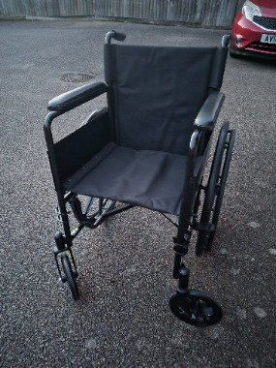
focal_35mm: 23
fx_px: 245
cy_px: 184
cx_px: 138
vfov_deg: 73.9
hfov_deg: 58.9
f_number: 1.8
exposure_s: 1/6.25
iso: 3200
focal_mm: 5.4
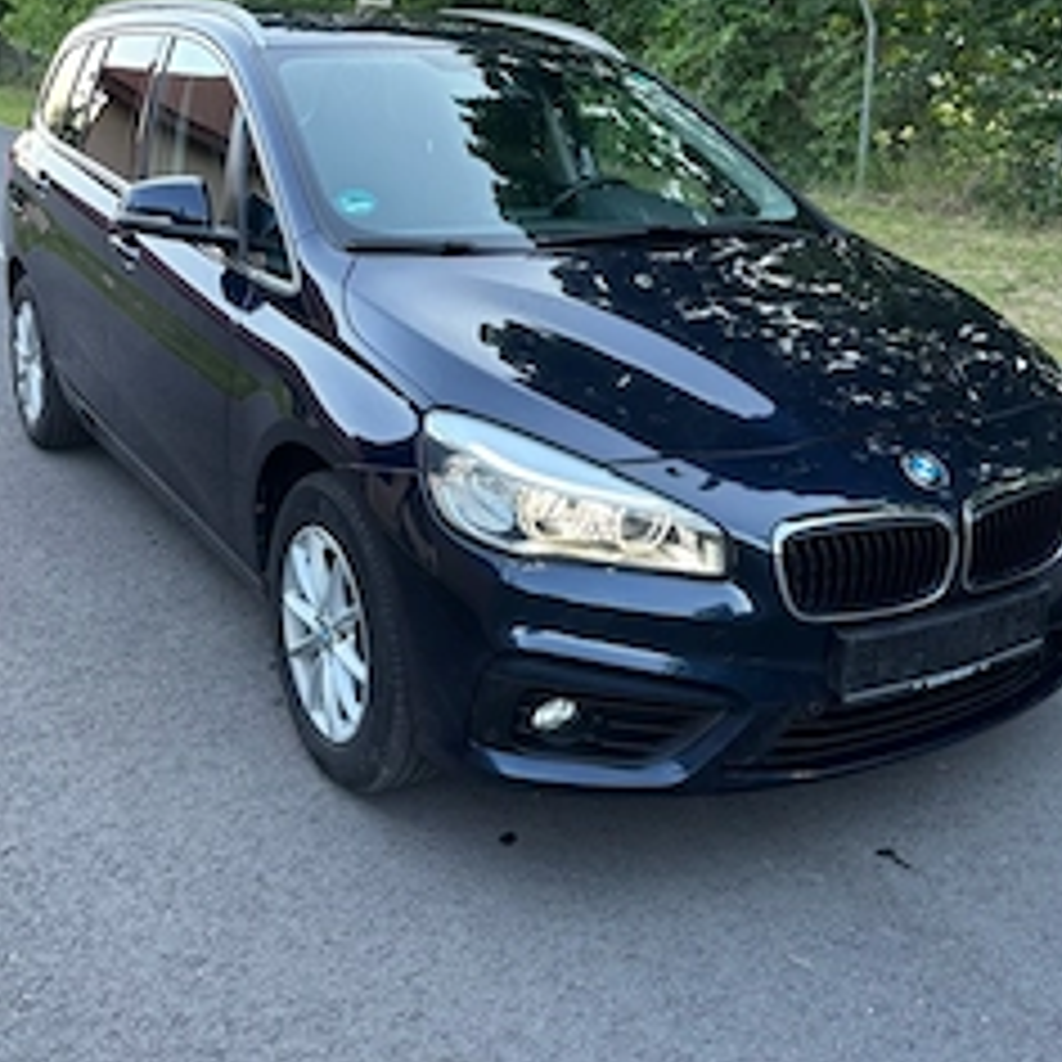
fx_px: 1354
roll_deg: -2.1
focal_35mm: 39
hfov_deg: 42.8
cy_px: 396
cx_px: 562
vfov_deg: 42.5
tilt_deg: -14.9
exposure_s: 1/101
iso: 125
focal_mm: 5.96
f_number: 1.6
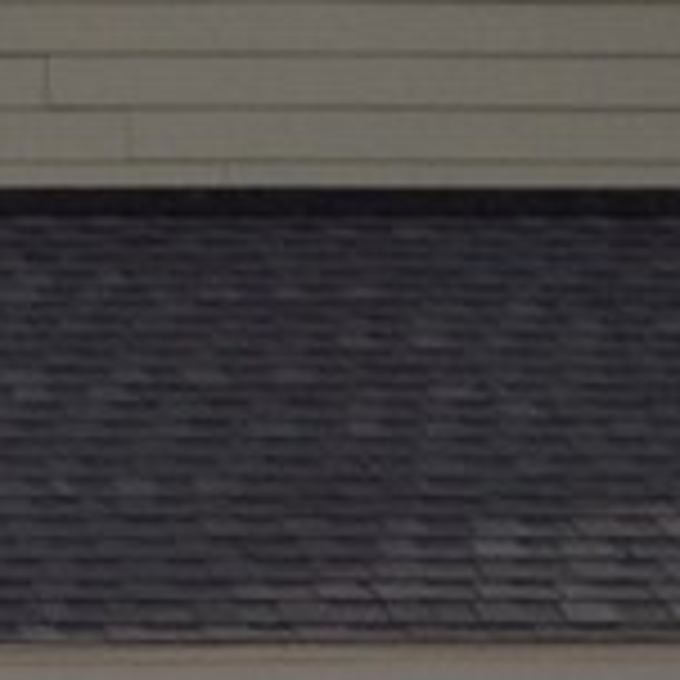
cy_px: 919
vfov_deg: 8.2
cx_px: -977
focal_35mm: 210
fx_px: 4667
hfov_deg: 7.7
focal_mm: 4.28
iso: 64
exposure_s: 1/1534
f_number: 2.4
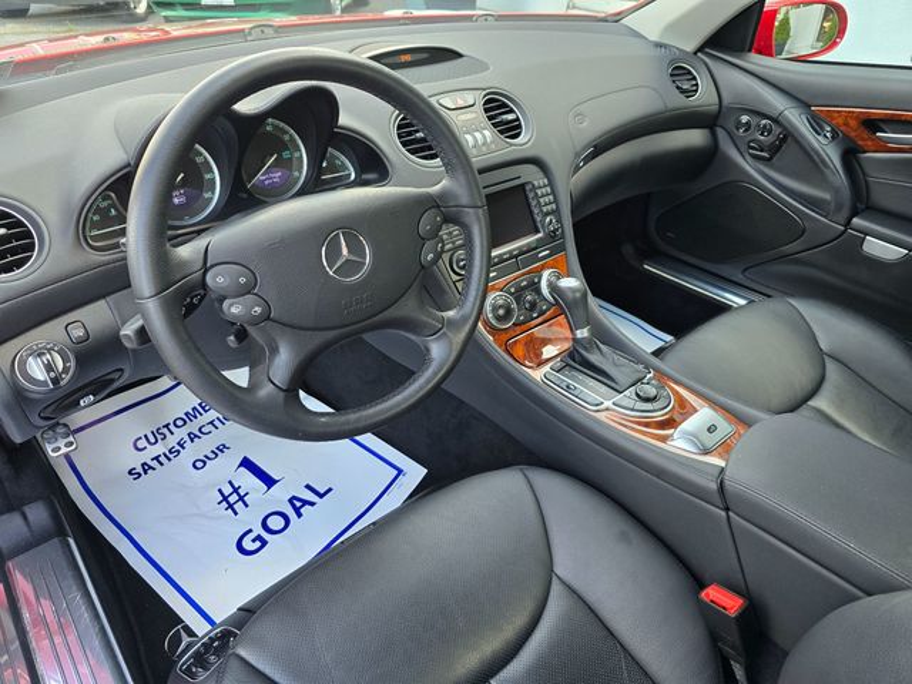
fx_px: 606
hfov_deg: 73.9
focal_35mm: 23
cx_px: 456
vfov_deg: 58.9
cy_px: 342
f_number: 1.7
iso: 160
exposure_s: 1/180
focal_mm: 6.3
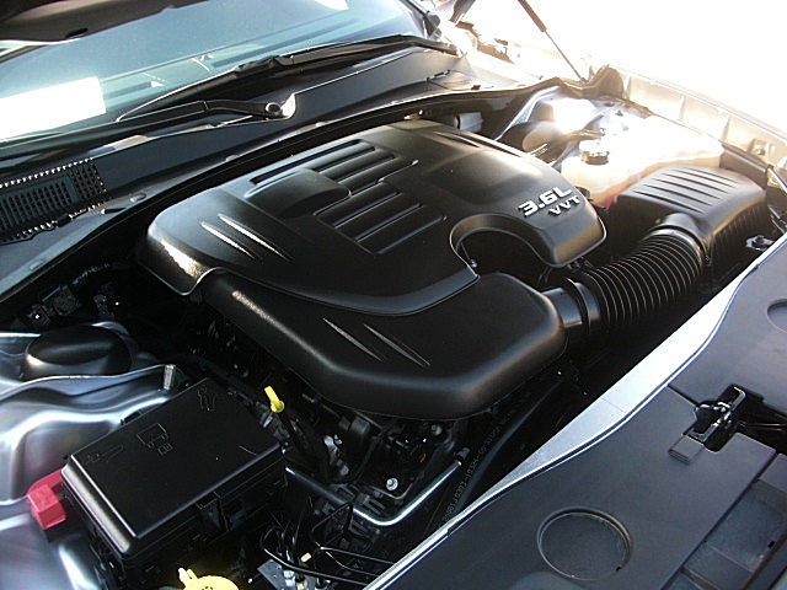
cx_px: 394
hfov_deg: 51.4
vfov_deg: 39.7
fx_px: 818
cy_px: 295
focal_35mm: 36
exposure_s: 1/80
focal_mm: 6.3
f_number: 2.8
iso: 100
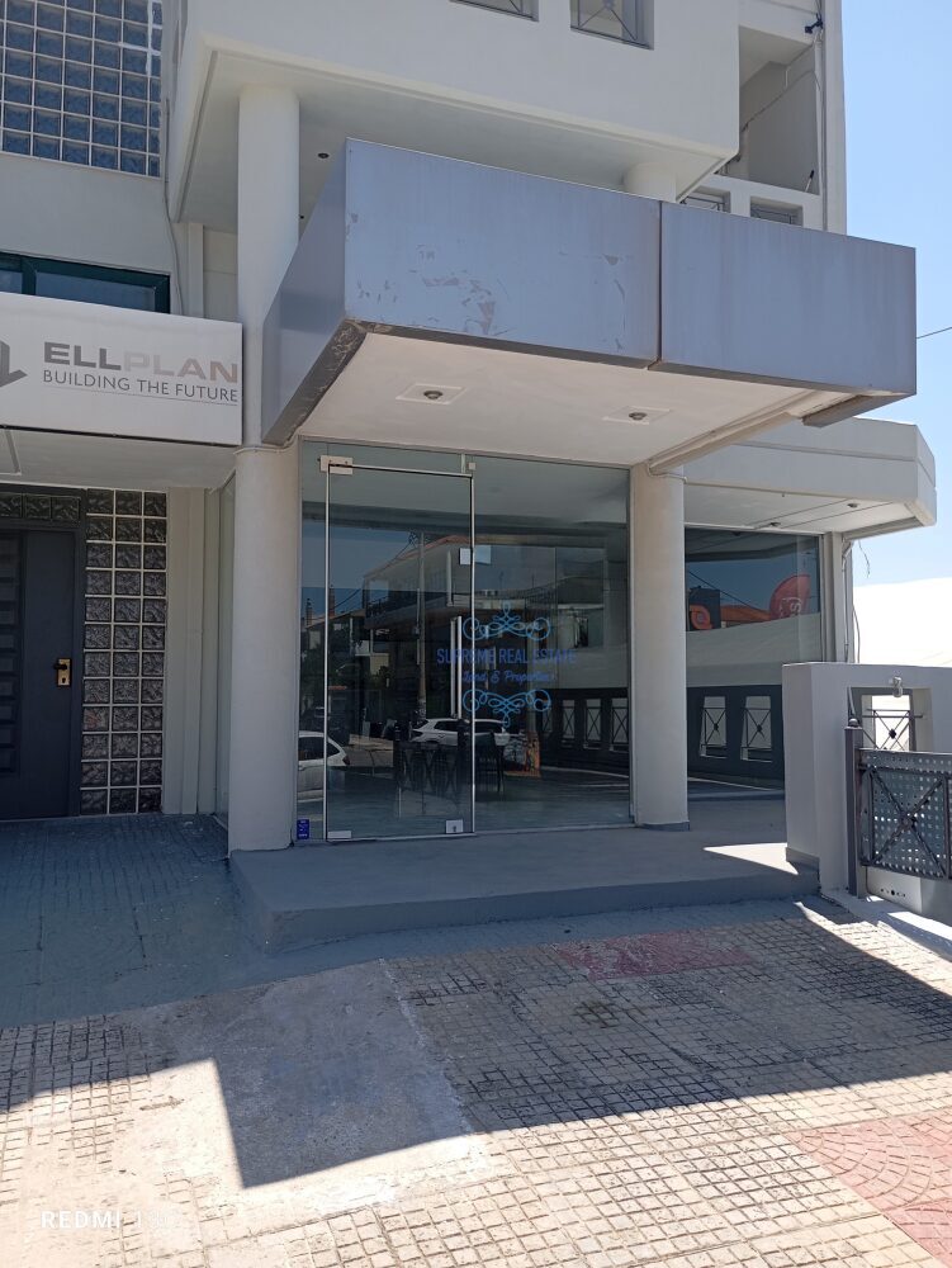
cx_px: 476
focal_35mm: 28
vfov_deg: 63.4
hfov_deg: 49.8
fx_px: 1026
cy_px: 634
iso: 100
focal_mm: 4.27
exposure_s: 1/428
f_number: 1.8
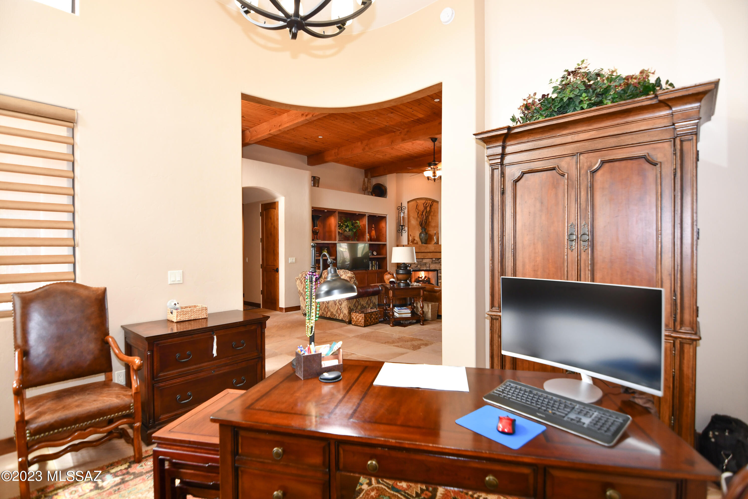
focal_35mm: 16
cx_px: 374
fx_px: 332
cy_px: 250
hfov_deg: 96.7
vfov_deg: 73.7
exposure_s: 1/60
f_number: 4
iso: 400
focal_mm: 11
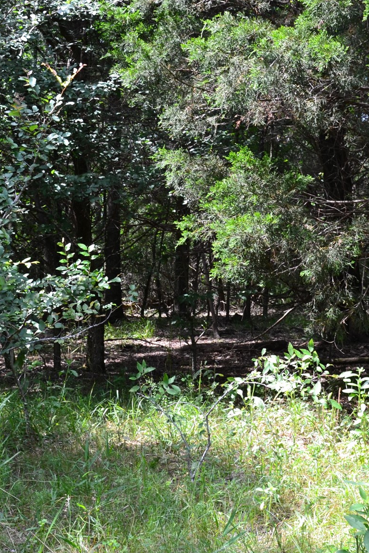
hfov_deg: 21.8
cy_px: 259
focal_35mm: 62
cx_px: 257
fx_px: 953
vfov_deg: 32.4
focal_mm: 22
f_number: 9
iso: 400
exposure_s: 1/125
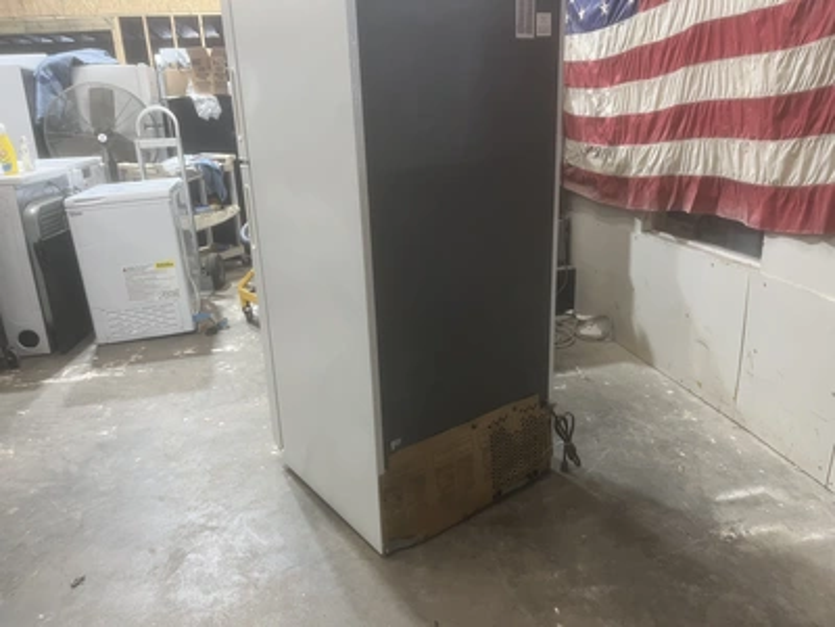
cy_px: 314
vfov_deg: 53.1
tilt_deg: -16.3
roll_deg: +2.7
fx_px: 627
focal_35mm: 26
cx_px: 418
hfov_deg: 67.3
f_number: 1.6
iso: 125
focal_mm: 5.1
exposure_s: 1/60
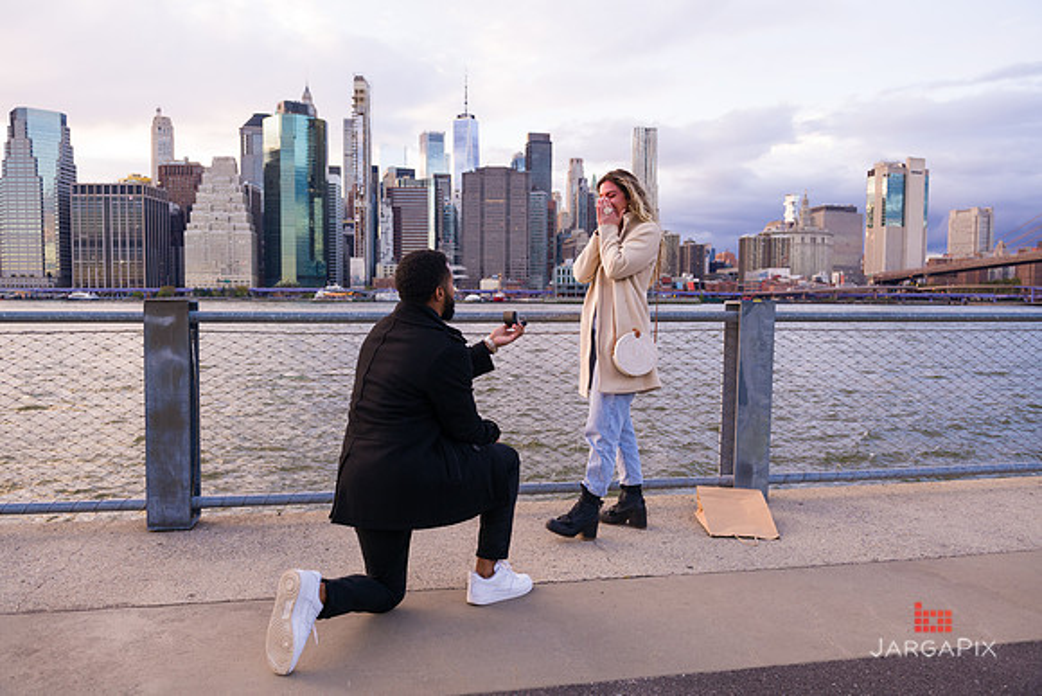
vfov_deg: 49.6
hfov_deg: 69.4
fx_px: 753
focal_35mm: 26
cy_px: 348
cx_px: 521
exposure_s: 1/200
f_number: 4
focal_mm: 26
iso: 250
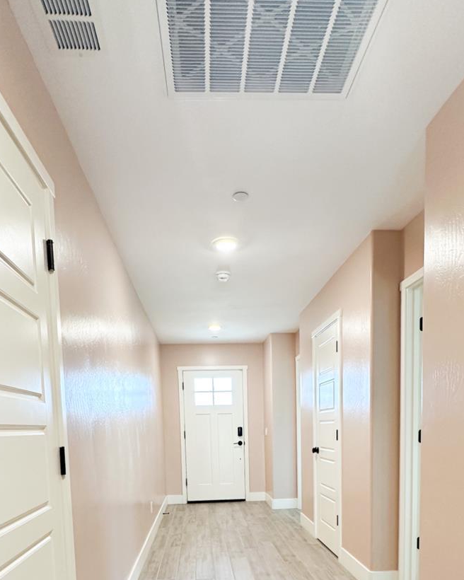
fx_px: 429
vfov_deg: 62.1
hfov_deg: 56.8
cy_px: 468
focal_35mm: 25
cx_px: 232
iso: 320
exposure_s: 1/120
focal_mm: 2.22
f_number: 2.2
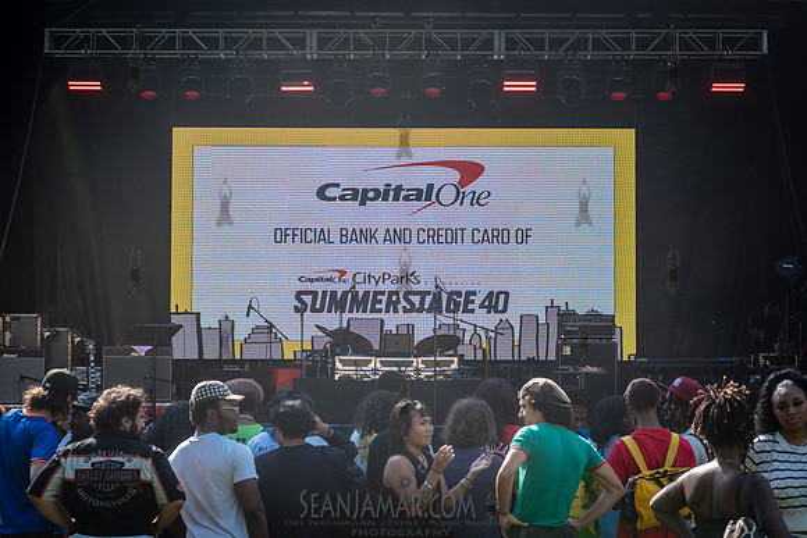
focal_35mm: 80
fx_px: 1803
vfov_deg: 17.0
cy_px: 269
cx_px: 404
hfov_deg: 25.2
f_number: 5.6
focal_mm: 80
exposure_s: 1/1600
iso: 500
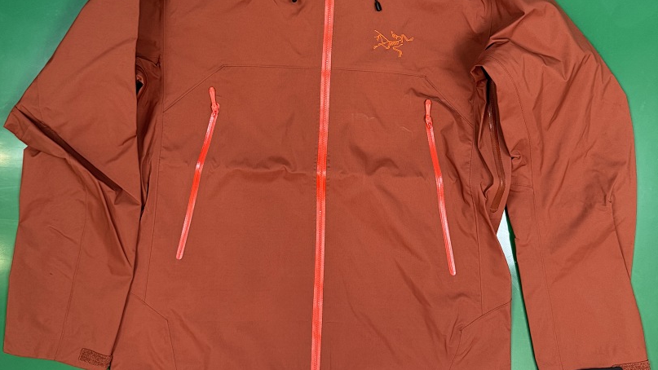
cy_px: 109
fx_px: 611
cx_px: 329
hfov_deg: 56.6
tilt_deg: -87.6
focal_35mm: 35
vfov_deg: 33.3
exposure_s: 1/111
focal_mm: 6.76
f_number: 1.78
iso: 200
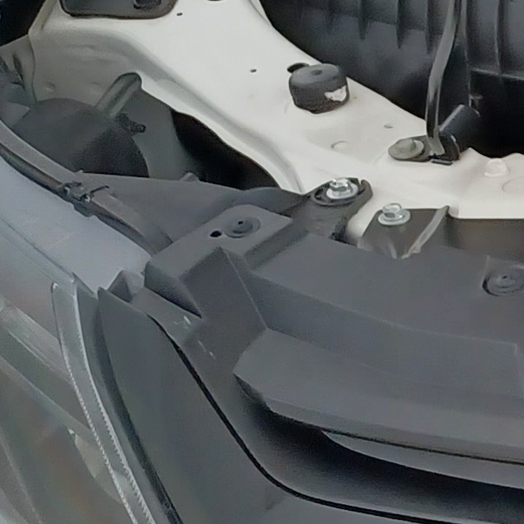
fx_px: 2381
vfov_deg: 12.6
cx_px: 1261
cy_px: 309
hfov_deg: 10.7
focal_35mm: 139
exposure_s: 1/40
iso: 250
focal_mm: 4.6
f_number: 1.8
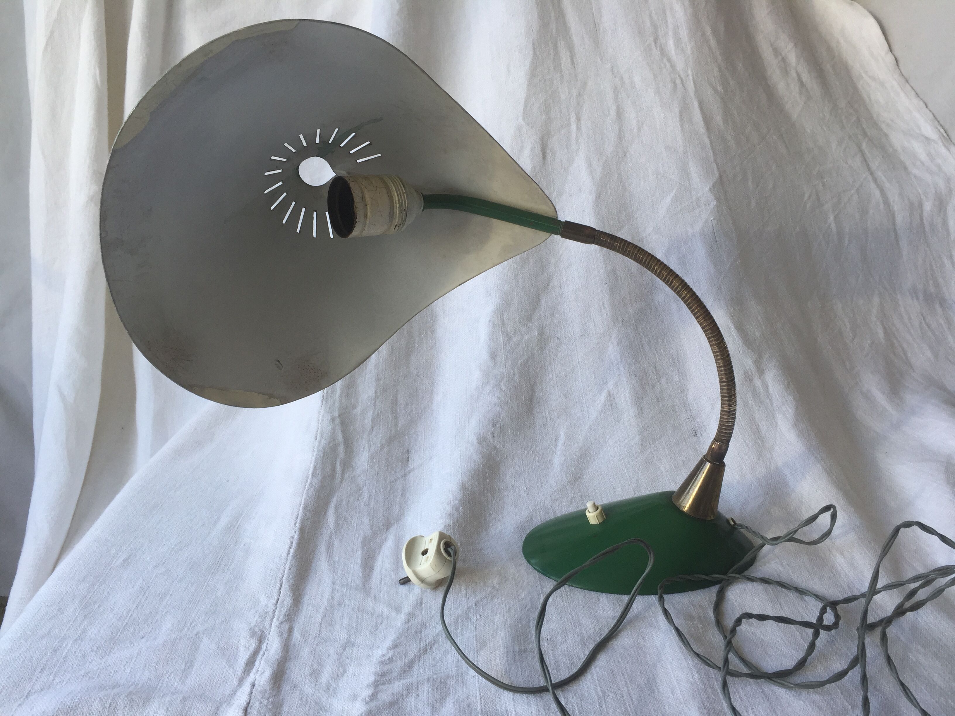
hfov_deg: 61.7
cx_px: 478
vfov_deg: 48.2
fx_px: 800
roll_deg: +3.3
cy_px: 358
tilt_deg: -19.2
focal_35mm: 29
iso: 40
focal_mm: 4.15
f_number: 2.2
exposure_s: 1/120
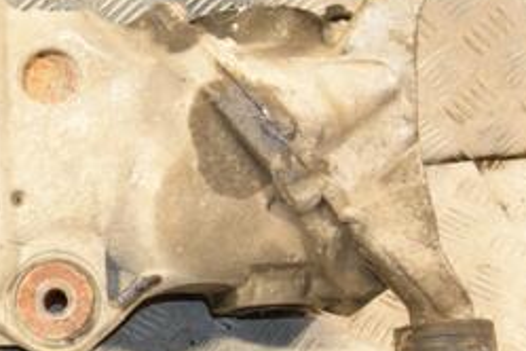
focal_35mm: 94
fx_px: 1373
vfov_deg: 14.5
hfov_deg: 21.0
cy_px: 154
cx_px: 8
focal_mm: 26
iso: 800
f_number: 5
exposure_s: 1/200
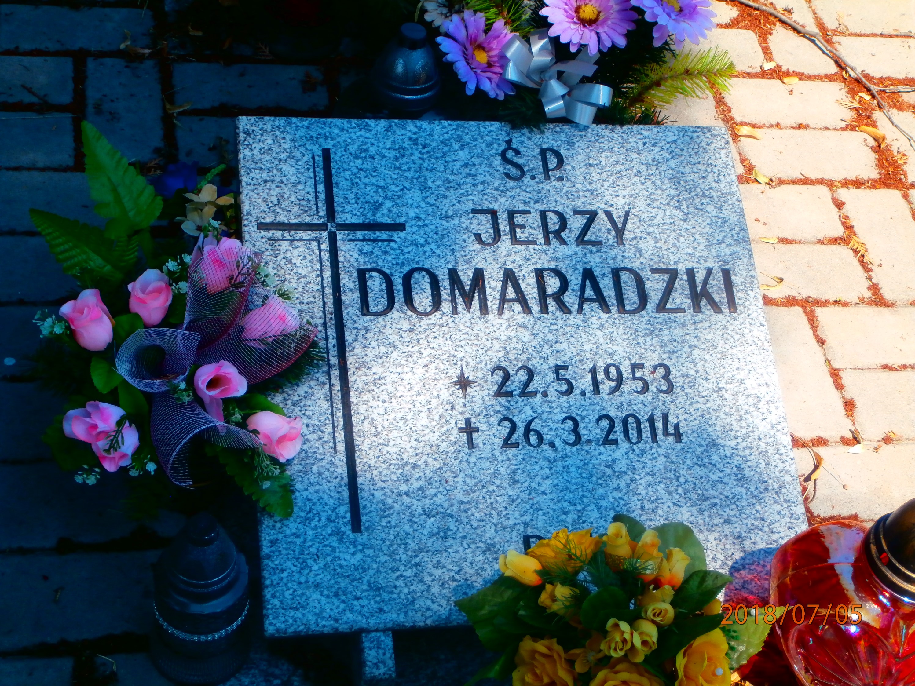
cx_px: 458
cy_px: 343
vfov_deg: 25.7
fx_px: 1507
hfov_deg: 33.8
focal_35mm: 57
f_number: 4.5
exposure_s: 1/320
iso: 100
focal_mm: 10.11
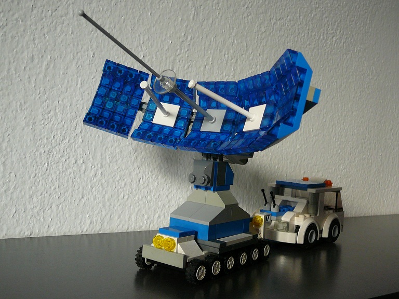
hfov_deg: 45.8
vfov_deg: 35.1
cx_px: 200
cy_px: 150
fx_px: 473
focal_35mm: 41
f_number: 3.1
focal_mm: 6.1
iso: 160
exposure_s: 1/30
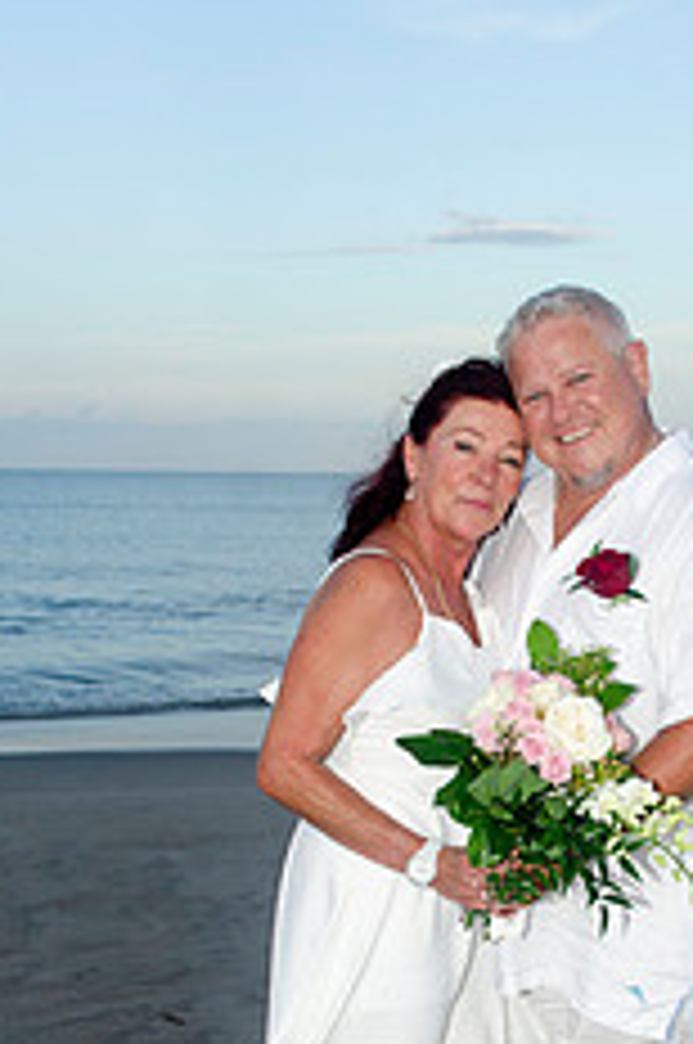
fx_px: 1853
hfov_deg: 21.0
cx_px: 531
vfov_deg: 31.0
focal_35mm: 64
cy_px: 752
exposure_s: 1/250
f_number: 6.3
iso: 200
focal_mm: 22
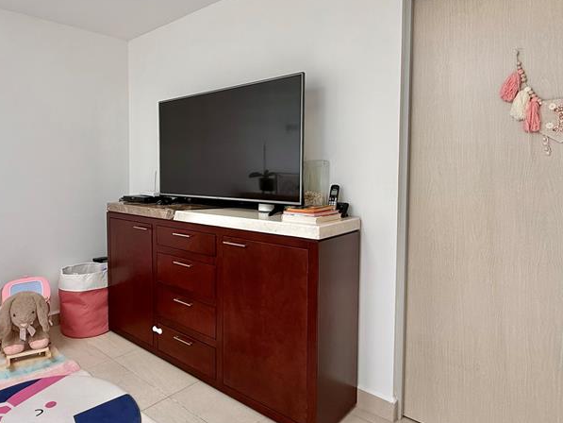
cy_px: 190
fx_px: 390
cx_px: 200
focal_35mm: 24
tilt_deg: -3.0
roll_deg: +0.0
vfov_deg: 56.7
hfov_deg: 70.1
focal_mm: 2.22
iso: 80
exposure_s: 1/99
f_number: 2.2
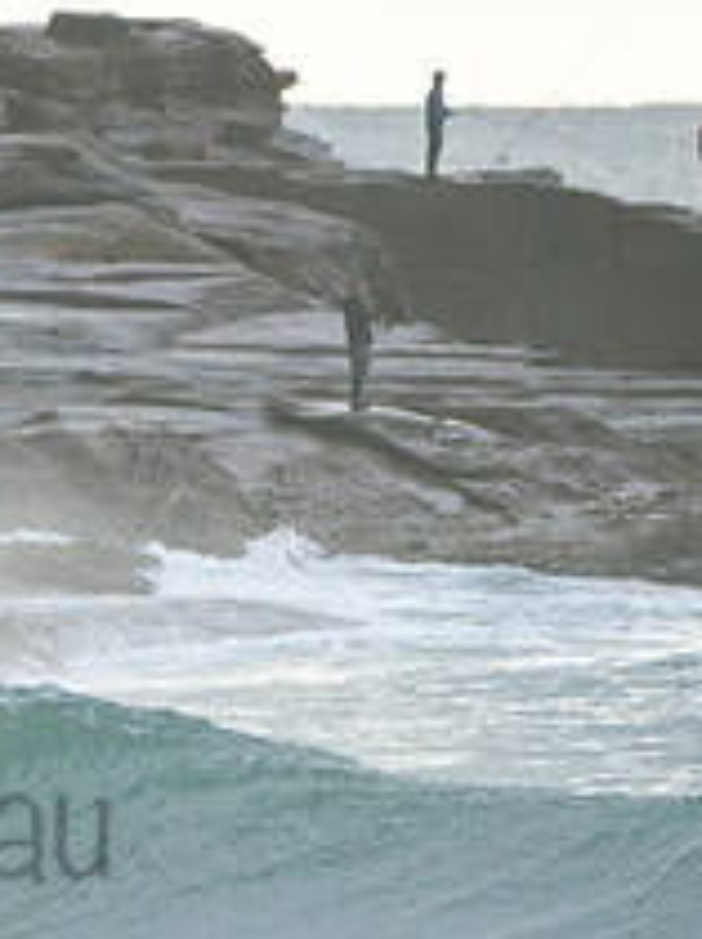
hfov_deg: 1.1
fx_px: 36198
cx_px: -362
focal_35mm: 1336
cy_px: 776
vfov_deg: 1.5
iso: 280
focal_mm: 500
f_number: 5.6
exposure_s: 1/1000
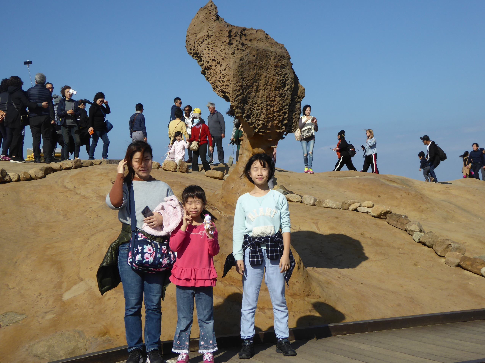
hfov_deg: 32.2
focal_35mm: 60
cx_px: 242
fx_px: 841
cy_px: 182
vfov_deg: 24.4
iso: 100
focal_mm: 10.3
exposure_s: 1/1000
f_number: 4.2
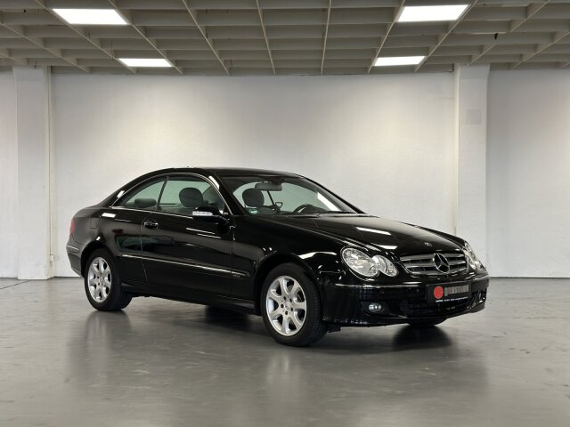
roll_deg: +0.2
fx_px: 790
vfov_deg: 30.3
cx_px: 285
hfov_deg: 39.7
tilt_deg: -1.9
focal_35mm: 48
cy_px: 214
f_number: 1.78
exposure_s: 1/73
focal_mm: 6.86
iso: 125
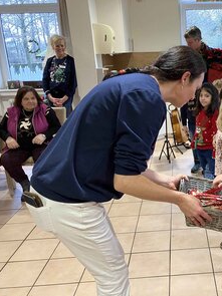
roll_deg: +1.8
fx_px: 325
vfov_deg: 49.0
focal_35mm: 38
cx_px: 199
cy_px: 149
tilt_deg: -16.7
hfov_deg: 35.5
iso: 200
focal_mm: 3.99
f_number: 1.8
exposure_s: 1/50
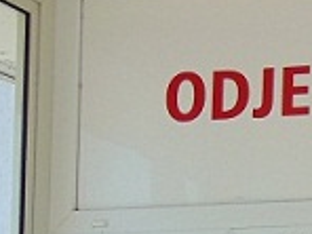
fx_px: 1947
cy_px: 447
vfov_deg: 6.7
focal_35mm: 216
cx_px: 632
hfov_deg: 8.6
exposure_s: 1/400
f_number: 3.5
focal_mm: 9
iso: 80
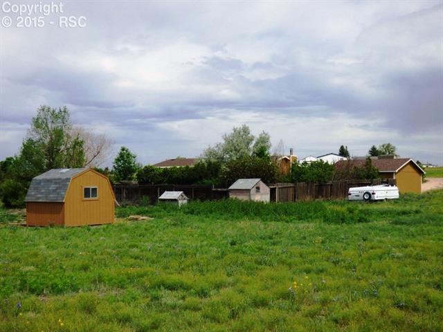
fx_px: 576
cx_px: 222
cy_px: 166
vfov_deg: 32.2
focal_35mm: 45
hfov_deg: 42.1
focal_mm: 7.79
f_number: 3.7
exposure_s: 1/1600
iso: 100
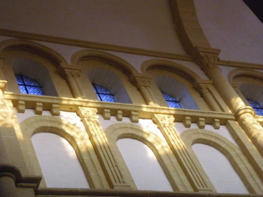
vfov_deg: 15.6
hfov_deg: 20.7
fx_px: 722
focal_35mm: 95
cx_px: 132
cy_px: 98
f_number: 5.4
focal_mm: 15.81
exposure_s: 1/40
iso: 400
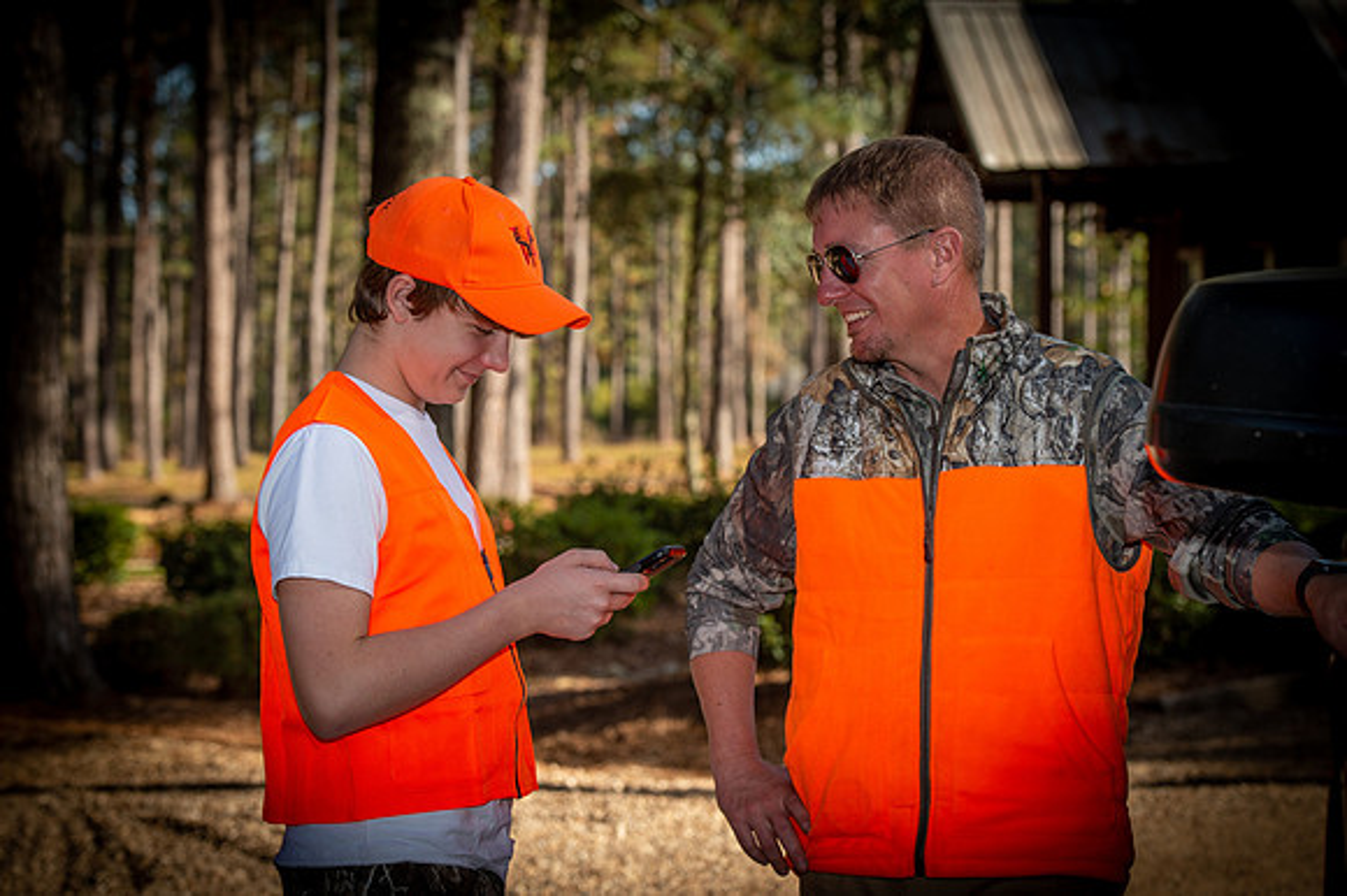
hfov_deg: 22.6
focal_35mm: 90
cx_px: 674
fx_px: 3365
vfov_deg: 15.2
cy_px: 448
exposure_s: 1/125
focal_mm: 90
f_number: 5.6
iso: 100
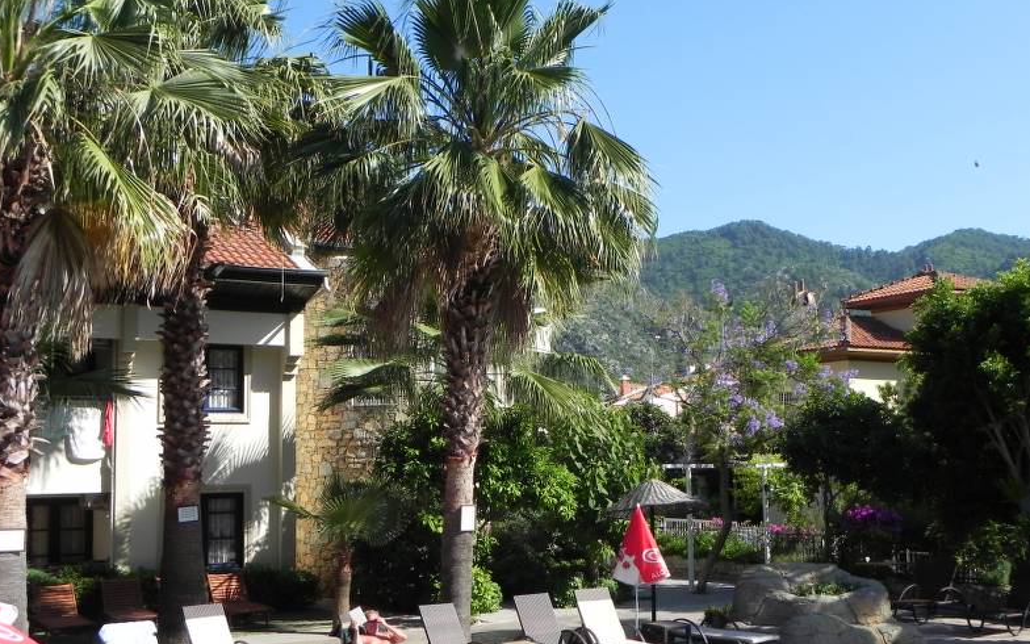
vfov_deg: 31.9
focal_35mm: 40
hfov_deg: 49.3
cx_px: 514
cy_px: 368
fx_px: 1123
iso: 160
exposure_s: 1/334
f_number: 6.3
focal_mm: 6.6
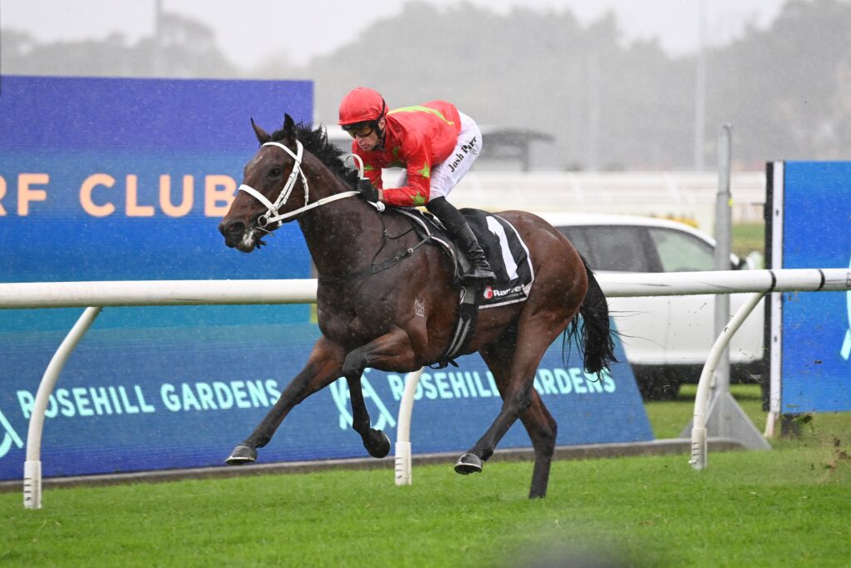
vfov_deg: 4.0
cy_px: 284
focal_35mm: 341
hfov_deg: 6.0
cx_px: 426
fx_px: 8061
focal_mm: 340
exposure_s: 1/1250
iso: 6400
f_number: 5.6
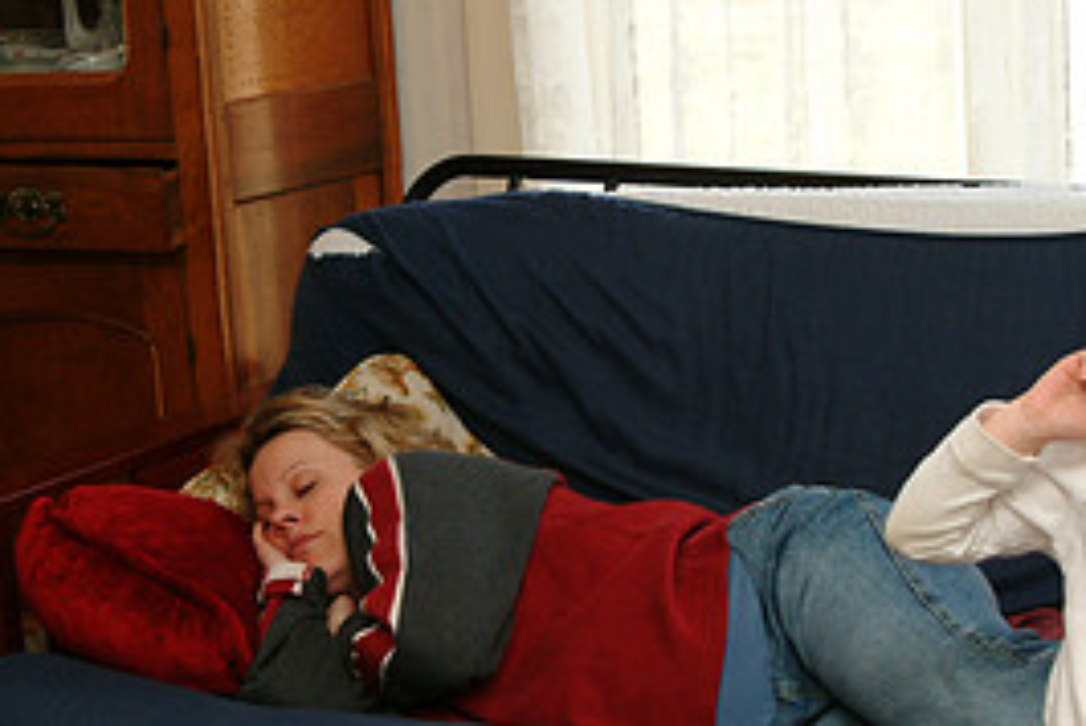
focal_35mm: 98
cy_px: 520
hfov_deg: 20.7
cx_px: 706
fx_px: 2960
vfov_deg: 14.0
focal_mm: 30
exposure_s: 1/60
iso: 400
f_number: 5.6
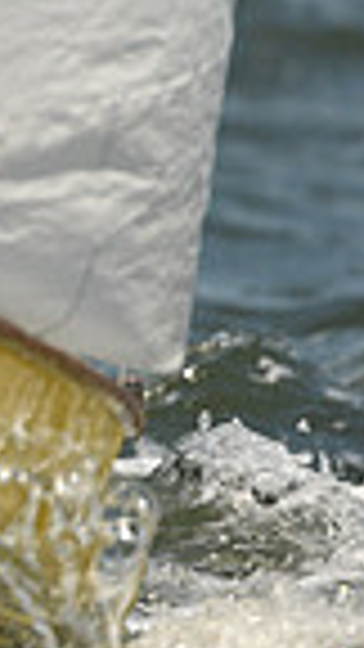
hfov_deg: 0.7
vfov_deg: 1.3
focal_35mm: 1692
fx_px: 29033
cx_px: -917
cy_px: 137
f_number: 4.5
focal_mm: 400
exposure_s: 1/2000
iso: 250
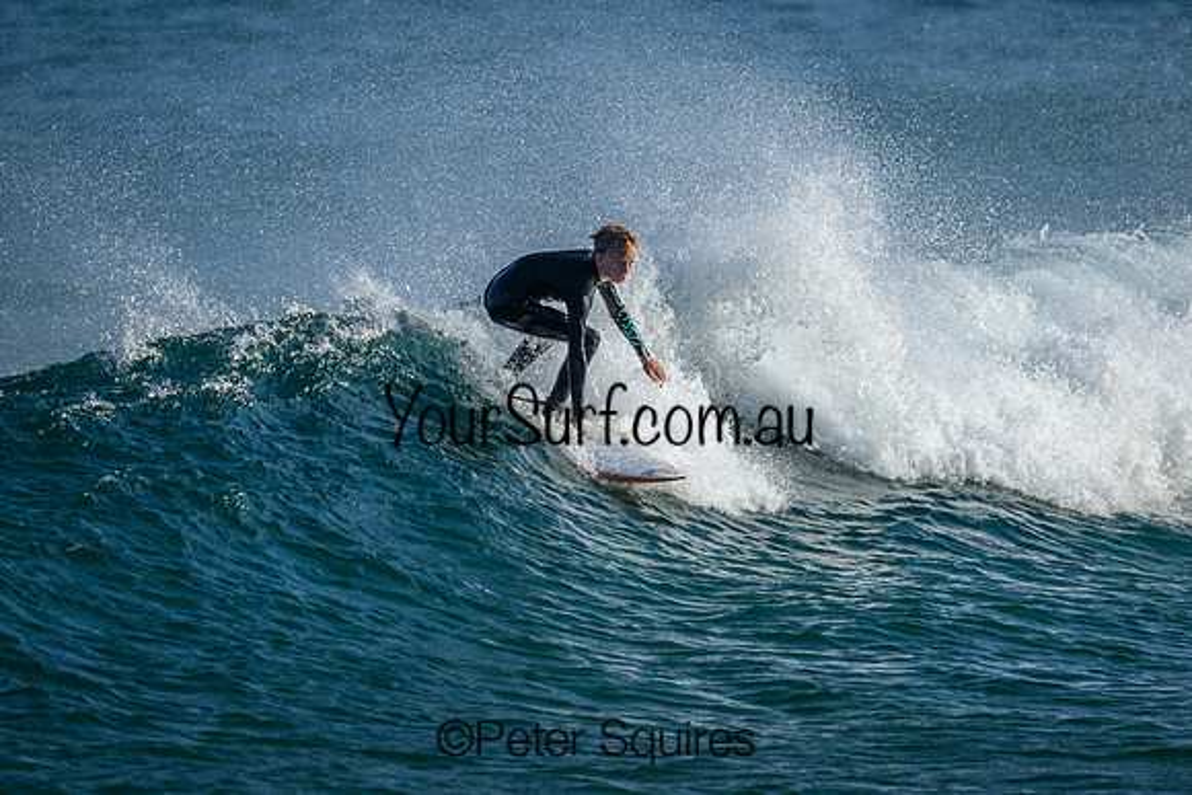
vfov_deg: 1.6
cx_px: 656
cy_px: 358
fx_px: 29139
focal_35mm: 880
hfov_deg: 2.3
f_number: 6.3
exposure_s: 1/2000
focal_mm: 800
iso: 200
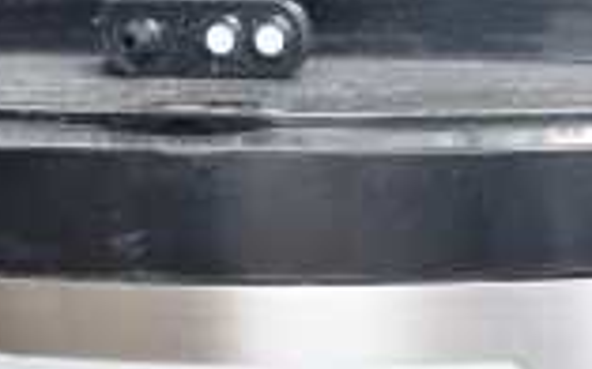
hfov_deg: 15.9
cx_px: 426
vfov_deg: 9.4
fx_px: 2113
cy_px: 695
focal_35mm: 131
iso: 200
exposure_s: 1/50
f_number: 3.8
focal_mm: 22
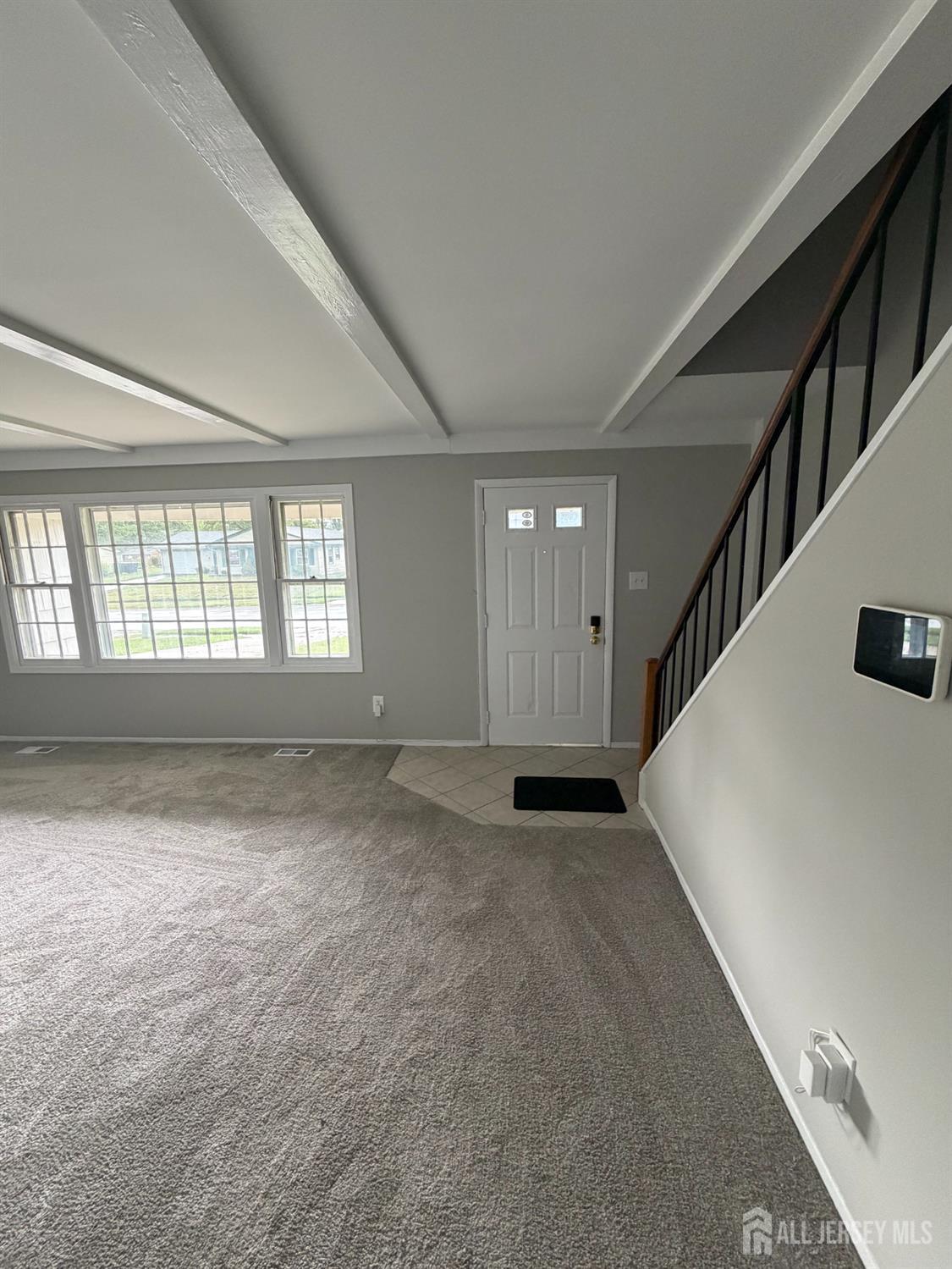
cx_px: 476
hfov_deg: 85.7
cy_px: 634
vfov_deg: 102.0
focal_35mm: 14
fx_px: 513
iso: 320
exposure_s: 1/80
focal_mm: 2.22
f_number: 2.2
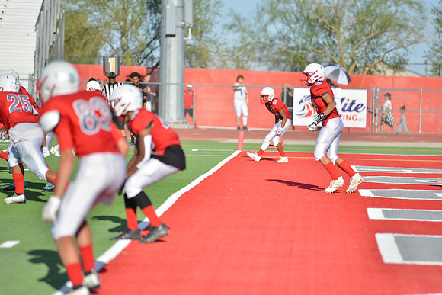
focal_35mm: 200
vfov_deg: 6.9
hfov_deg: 10.3
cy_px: 148
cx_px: 221
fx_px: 2456
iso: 100
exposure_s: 1/1600
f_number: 2.8
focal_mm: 200
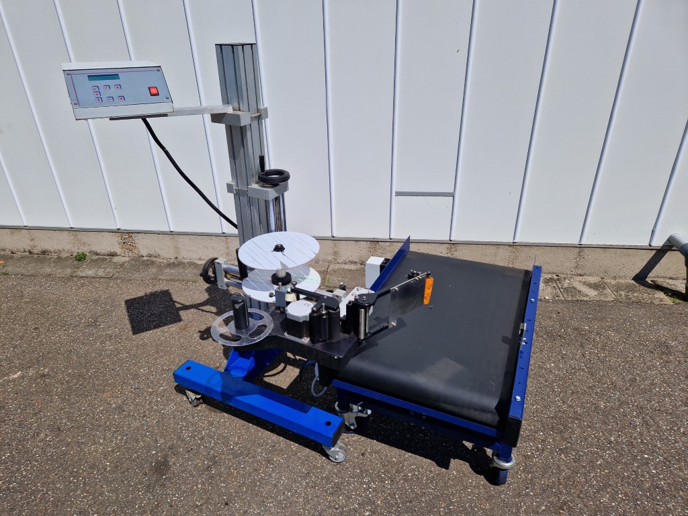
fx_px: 457
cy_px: 258
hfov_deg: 73.9
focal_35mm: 23
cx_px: 344
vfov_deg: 58.9
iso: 50
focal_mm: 5.4
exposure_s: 1/4368
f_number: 1.8
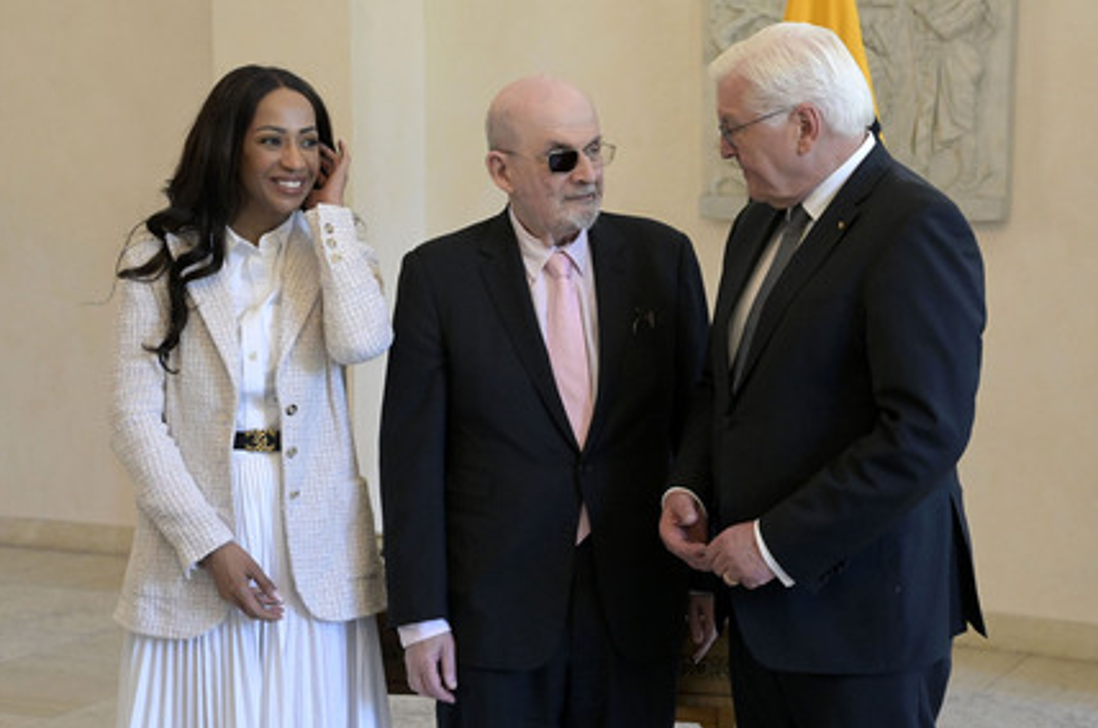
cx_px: 548
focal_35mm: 58
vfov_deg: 23.3
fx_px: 1766
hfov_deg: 34.5
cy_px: 364
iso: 10000
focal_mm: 55
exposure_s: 1/640
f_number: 4.5
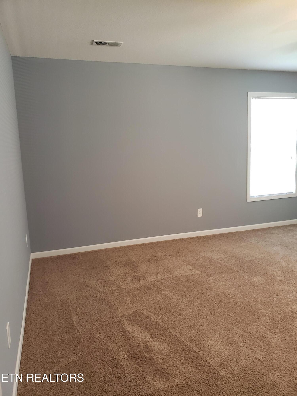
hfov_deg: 53.1
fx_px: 297
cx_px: 148
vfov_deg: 67.3
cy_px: 198
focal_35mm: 26
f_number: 2.4
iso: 250
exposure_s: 1/24
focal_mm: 4.3
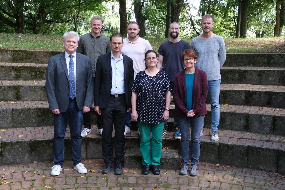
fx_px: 309
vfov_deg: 34.2
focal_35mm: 39
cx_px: 142
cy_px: 95
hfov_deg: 49.6
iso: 400
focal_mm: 25.7
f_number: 5.6
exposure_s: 1/75
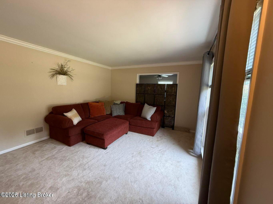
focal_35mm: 14
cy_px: 102
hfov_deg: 102.1
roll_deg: -1.6
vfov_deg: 85.7
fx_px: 110
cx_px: 136
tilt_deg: -6.9
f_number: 2.2
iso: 400
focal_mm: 2.22
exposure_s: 1/120
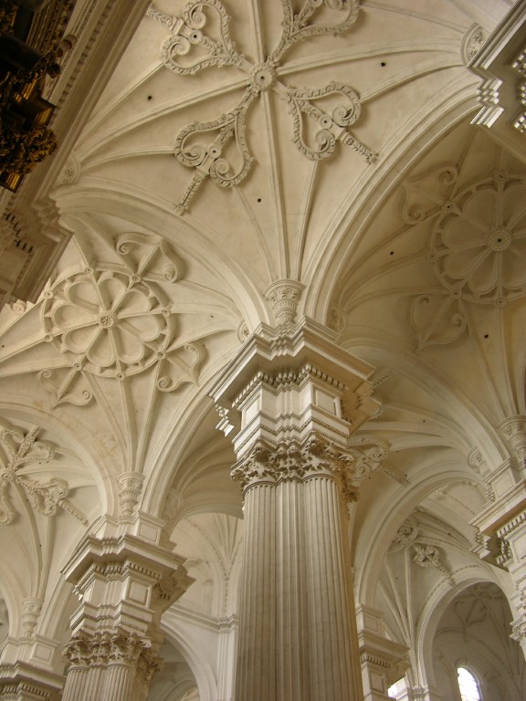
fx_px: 709
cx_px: 263
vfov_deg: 52.6
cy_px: 350
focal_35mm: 35
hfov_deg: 40.7
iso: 50
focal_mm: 8.9
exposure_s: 1/7
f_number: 2.8
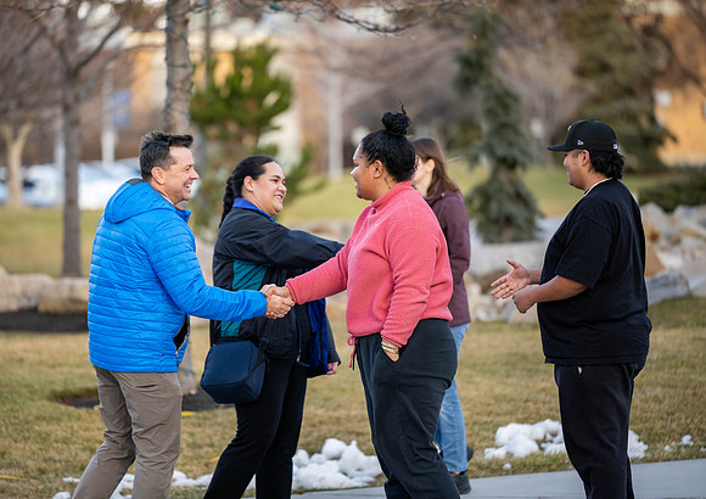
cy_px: 242
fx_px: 4282
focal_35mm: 214
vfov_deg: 6.7
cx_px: 335
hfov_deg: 9.4
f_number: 2.8
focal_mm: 200
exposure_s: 1/1250
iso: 400
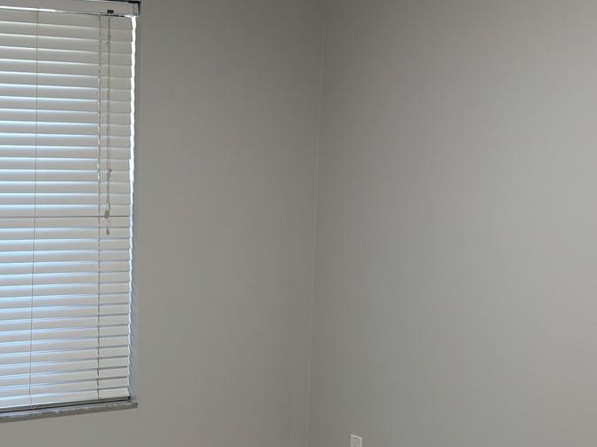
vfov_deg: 23.3
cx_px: 98
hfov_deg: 30.3
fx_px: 1069
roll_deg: +0.0
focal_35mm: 62
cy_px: 365
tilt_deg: -8.0
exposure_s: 1/120
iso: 125
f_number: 1.6
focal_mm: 5.96
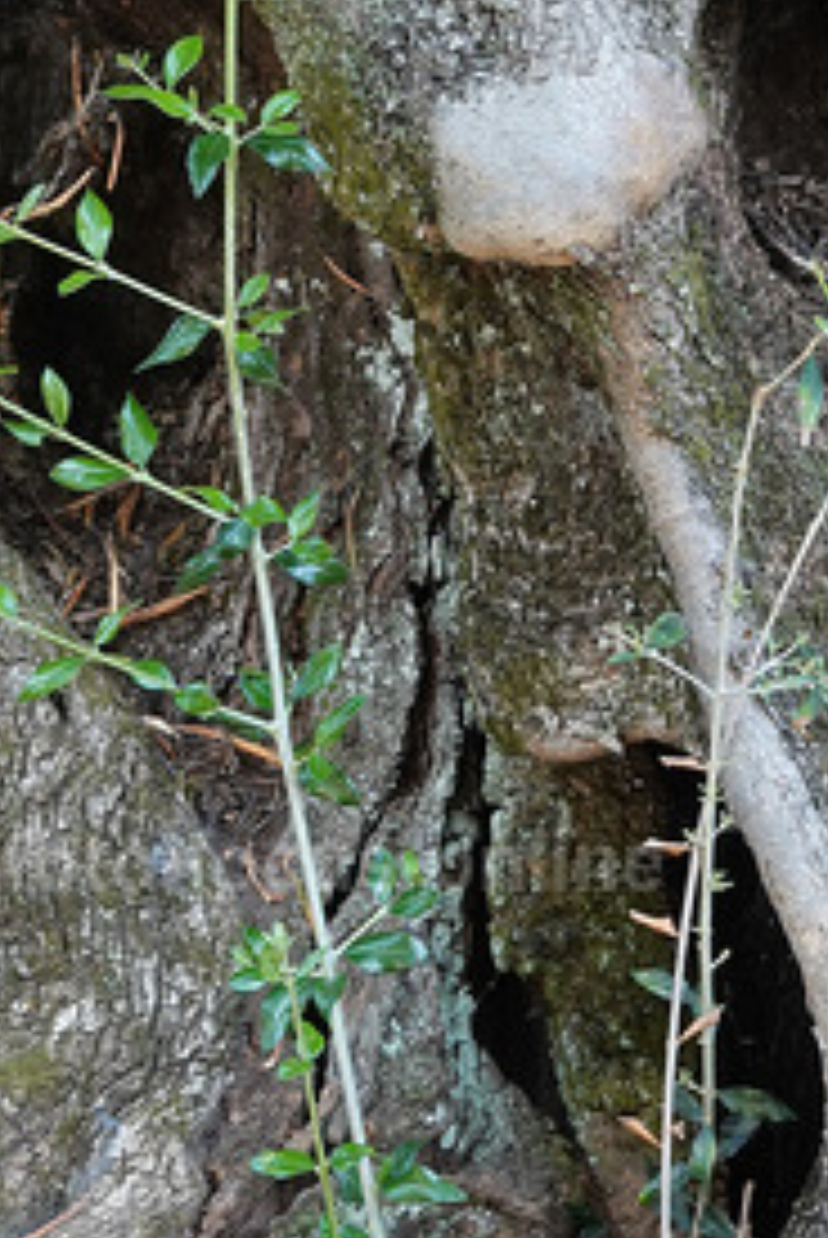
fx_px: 5506
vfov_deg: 12.4
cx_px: 1406
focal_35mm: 160
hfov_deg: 8.3
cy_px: -450
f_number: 3.2
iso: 160
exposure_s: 1/50
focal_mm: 15.73
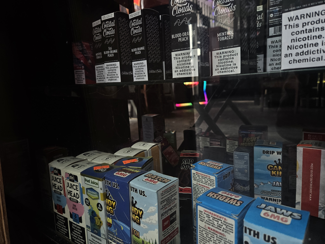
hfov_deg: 73.9
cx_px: 162
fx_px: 216
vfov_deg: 58.9
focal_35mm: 23
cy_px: 122
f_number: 1.8
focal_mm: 5.4
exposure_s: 1/120
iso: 200
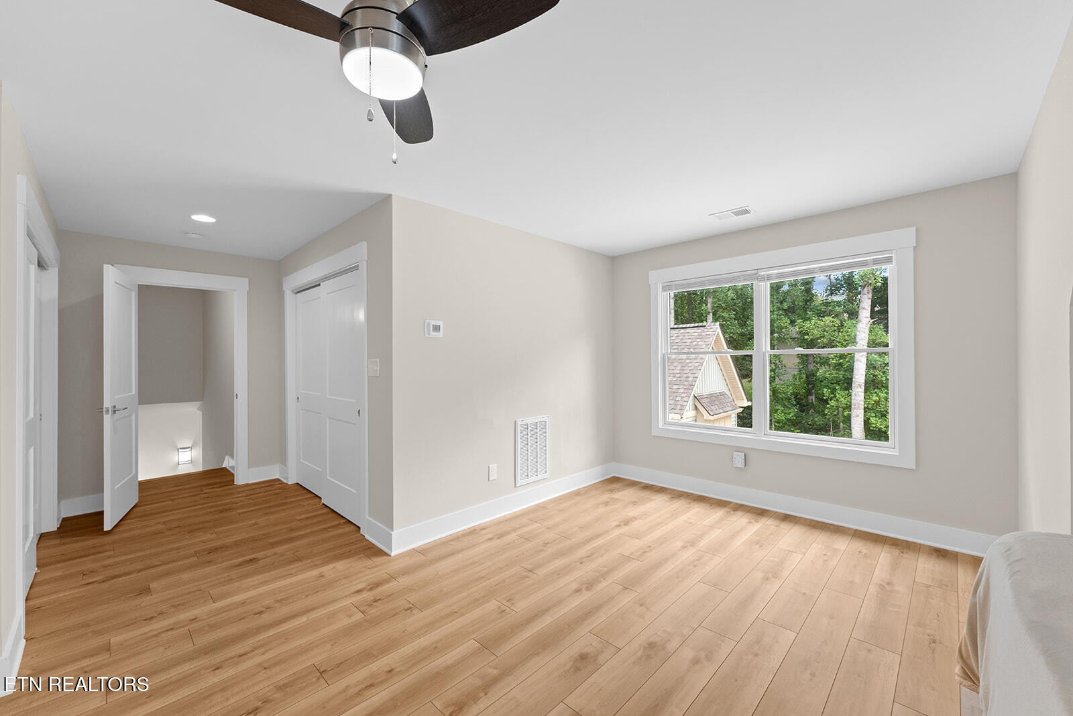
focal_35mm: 14
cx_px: 536
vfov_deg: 81.2
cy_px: 358
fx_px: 417
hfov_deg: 104.2
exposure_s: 1/100
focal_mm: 14
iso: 800
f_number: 8
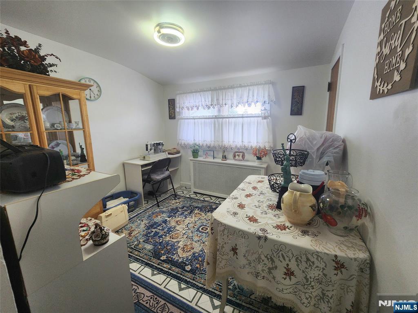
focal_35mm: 13
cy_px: 156
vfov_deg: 89.9
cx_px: 209
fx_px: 157
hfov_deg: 106.2
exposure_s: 1/60.2
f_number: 2.2
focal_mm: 2.2
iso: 160
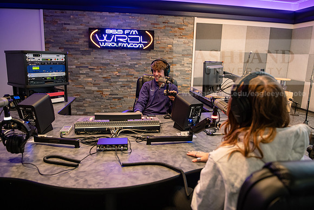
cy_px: 105
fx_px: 227
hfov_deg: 69.4
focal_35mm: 26
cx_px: 157
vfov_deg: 49.6
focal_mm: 26
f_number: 3.2
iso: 1000
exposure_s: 1/60
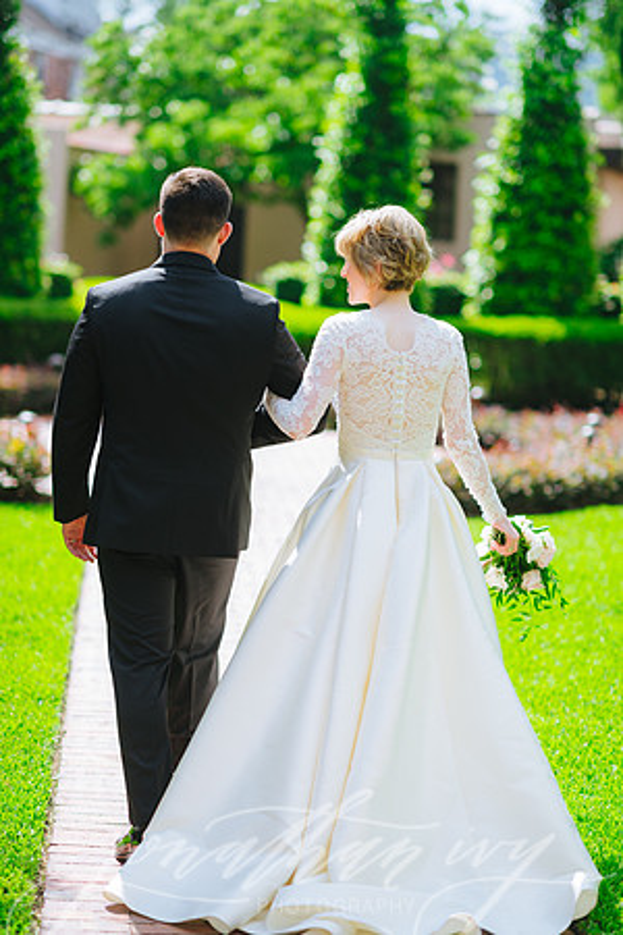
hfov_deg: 16.1
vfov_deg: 23.9
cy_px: 468
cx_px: 312
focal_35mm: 85
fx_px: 2206
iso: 100
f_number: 2
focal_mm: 85
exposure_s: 1/1250
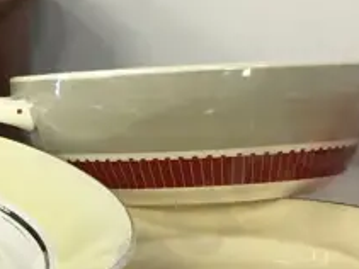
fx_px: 1461
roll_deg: +1.3
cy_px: 313
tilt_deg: -18.8
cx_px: 78
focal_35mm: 141
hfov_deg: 13.9
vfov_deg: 10.4
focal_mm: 4.15
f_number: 2.2
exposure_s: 1/33
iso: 50
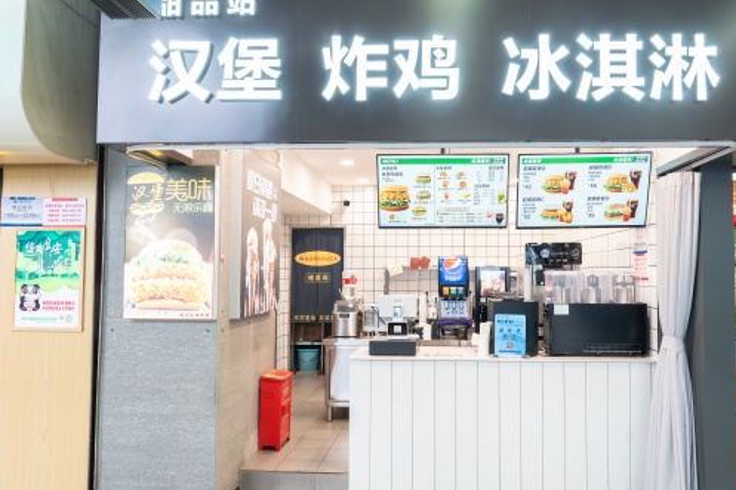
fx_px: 593
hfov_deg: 63.5
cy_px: 243
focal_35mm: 29
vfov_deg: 44.9
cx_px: 409
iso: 4000
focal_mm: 24
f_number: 8
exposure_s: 1/100
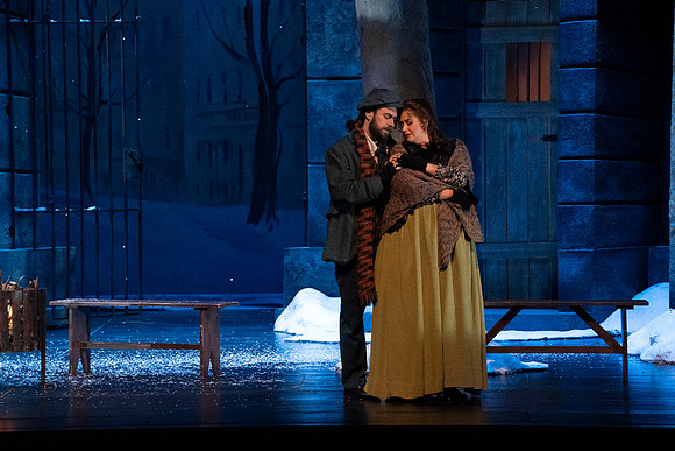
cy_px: 226
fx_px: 3751
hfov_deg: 10.3
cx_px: 338
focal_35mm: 200
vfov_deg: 6.9
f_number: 11
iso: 20000
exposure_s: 1/320
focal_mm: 200
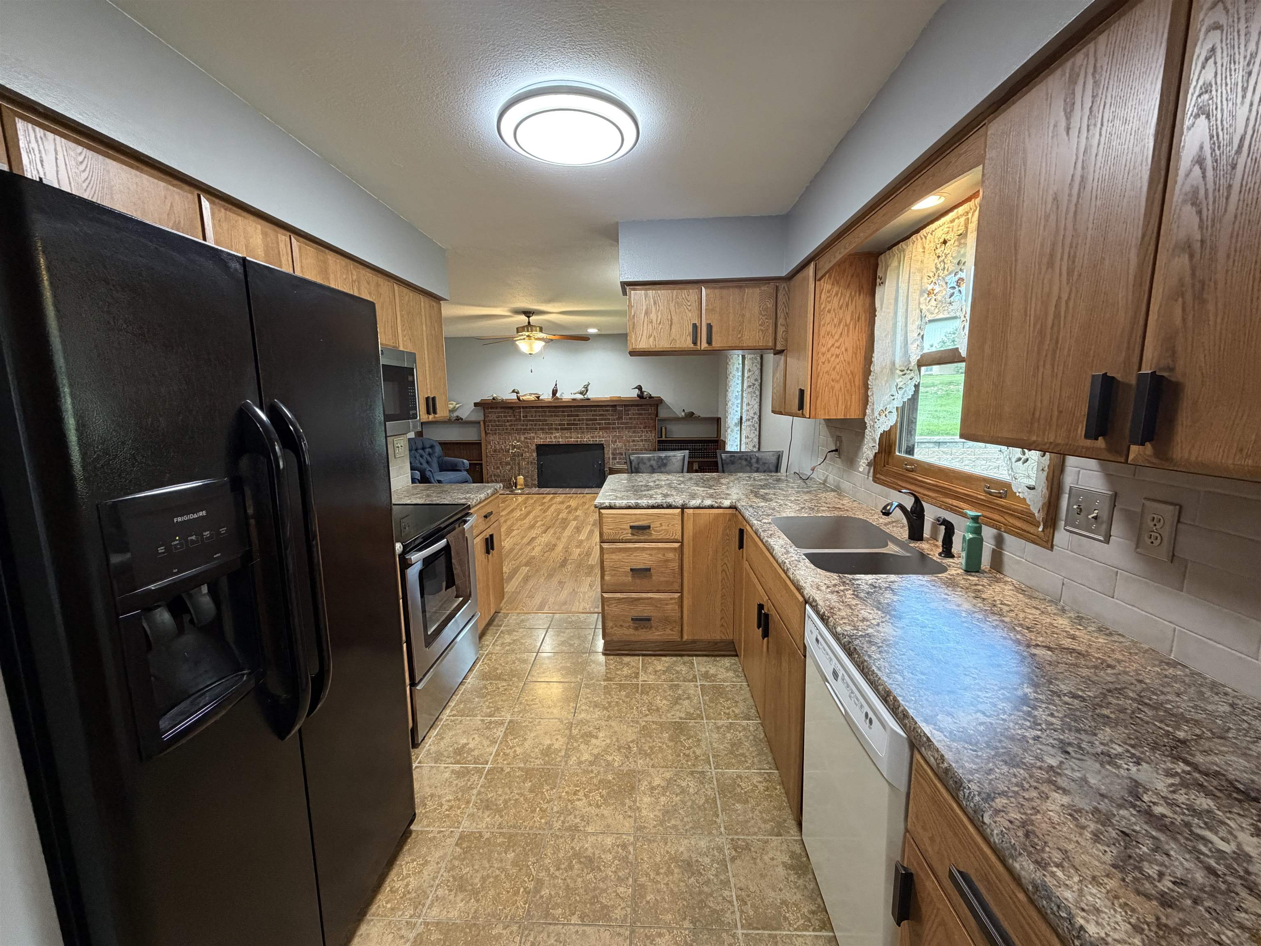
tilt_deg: -9.2
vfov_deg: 85.7
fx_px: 510
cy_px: 473
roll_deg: +0.8
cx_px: 630
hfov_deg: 102.1
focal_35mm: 14
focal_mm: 2.22
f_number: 2.2
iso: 320
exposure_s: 1/60
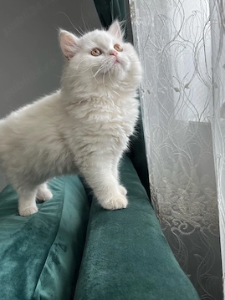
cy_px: 154
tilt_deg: -8.2
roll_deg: +8.6
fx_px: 251
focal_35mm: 29
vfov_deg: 61.7
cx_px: 111
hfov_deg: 48.2
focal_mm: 5.1
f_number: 1.6
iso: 64
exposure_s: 1/121
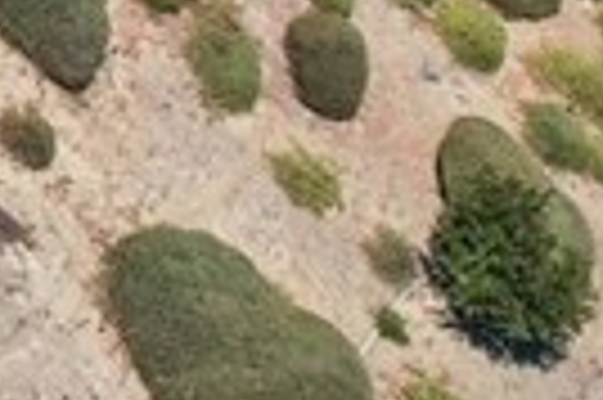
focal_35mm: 168
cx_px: -774
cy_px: -827
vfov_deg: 7.2
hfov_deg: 10.7
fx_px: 2811
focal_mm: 8.4
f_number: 2.8
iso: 120
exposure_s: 1/2500
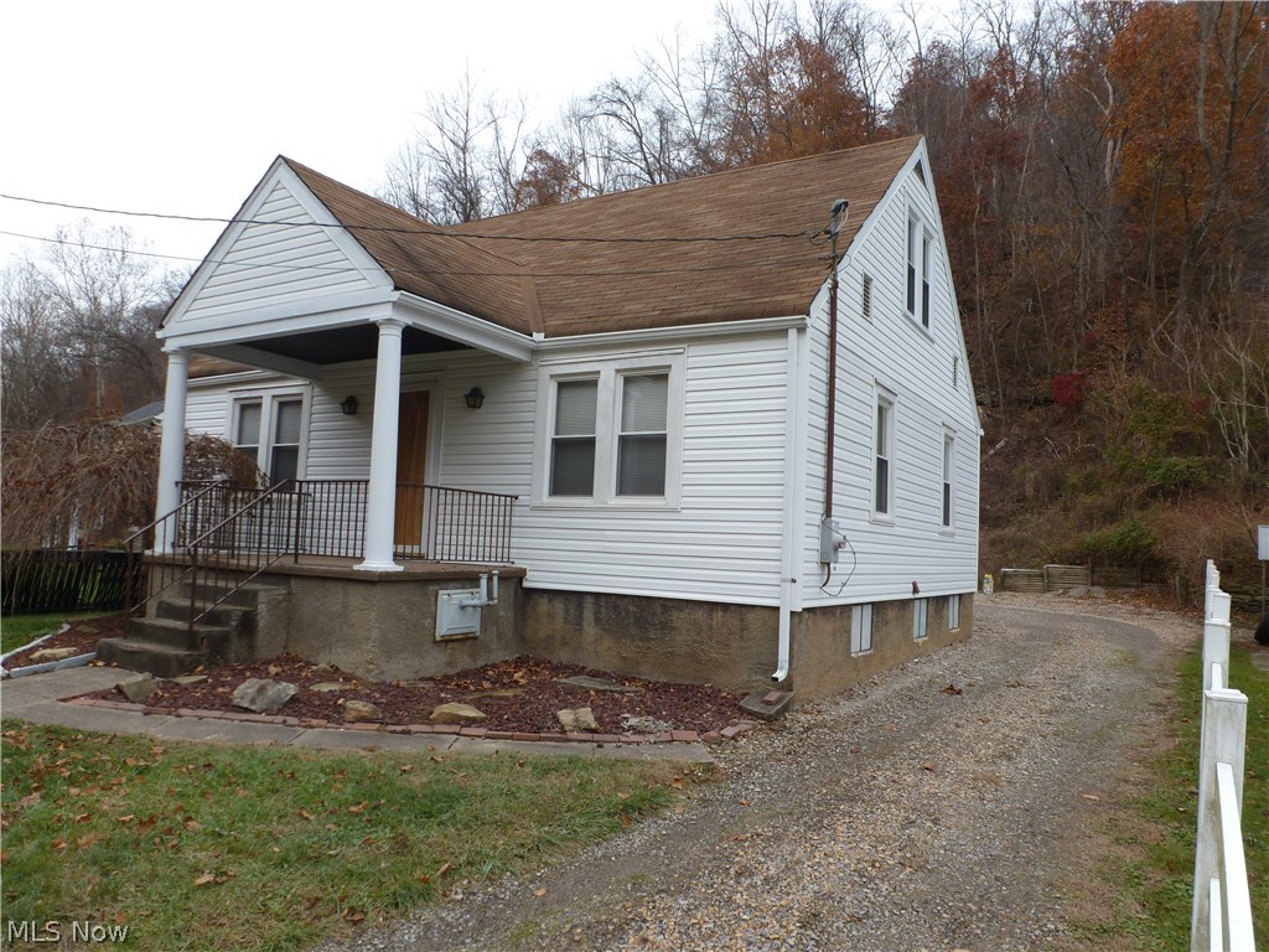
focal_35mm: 24
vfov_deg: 56.8
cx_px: 634
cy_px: 476
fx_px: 880
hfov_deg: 71.6
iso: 100
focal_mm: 4.3
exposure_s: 1/200
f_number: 4
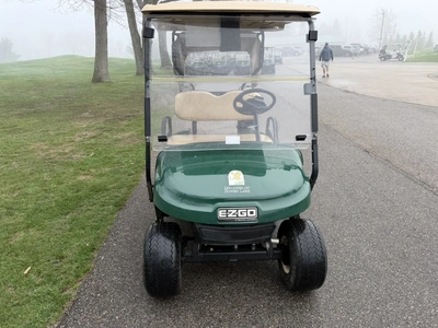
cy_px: 164
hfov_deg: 71.6
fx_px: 304
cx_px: 219
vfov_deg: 56.8
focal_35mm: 24
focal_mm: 6.76
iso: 80
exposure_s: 1/878
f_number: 1.78
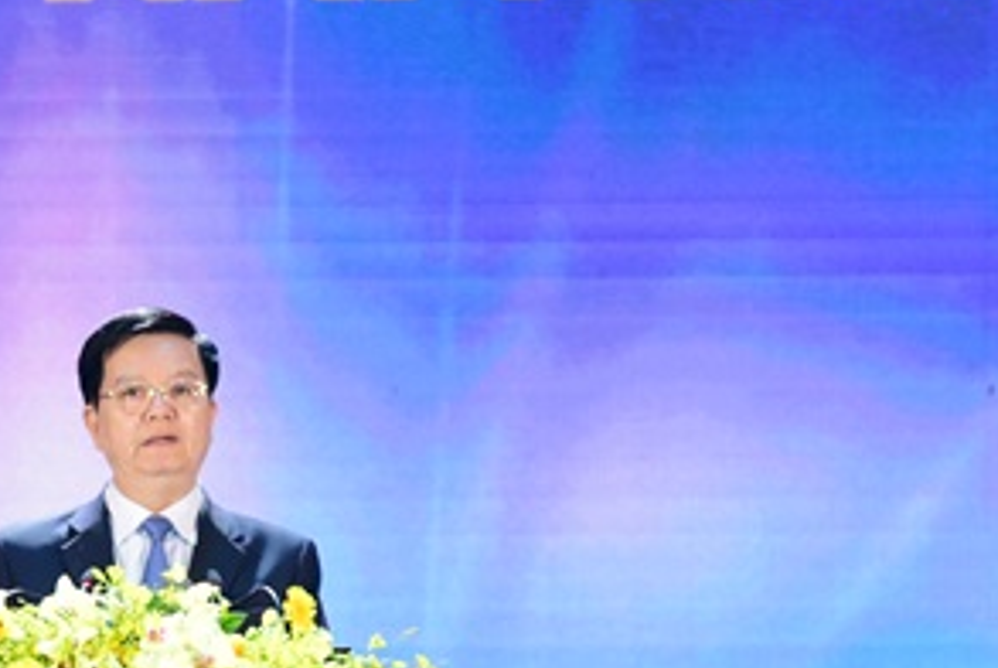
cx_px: 51
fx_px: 17510
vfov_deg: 2.2
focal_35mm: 631
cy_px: 590
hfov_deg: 3.3
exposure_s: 1/320
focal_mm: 180
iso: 2000
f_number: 5
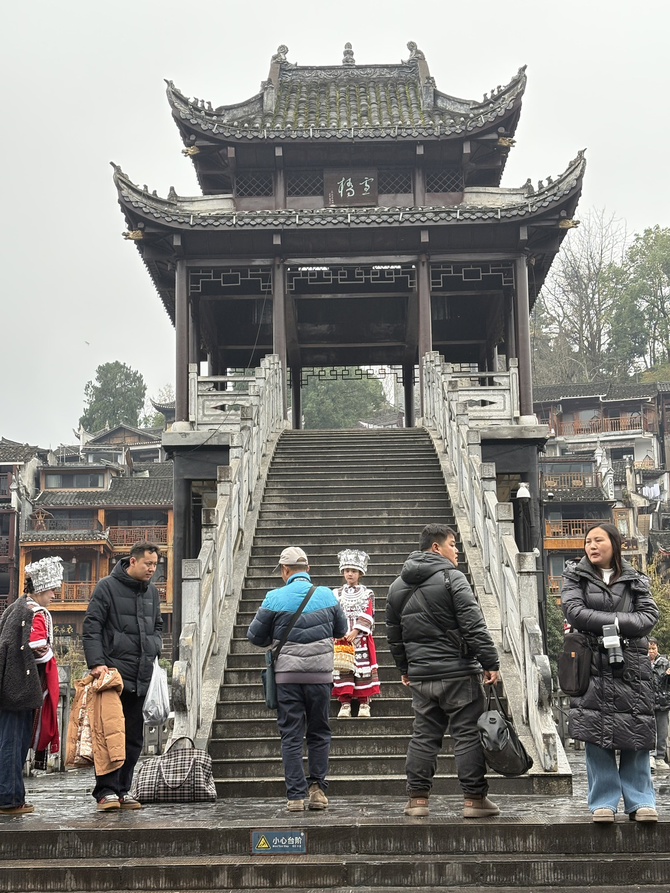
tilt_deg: +11.9
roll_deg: +0.8
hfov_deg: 28.0
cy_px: 446
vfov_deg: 36.8
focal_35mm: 52
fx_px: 1342
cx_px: 335
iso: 50
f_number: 1.6
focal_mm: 5.96
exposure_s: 1/99
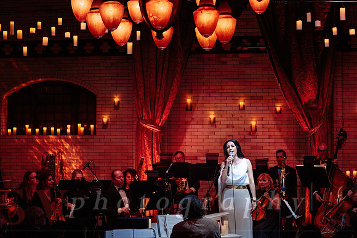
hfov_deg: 27.7
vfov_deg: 18.7
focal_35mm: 73
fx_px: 723
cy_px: 119
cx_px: 174
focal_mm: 70
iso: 1600
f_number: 2.8
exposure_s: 1/125
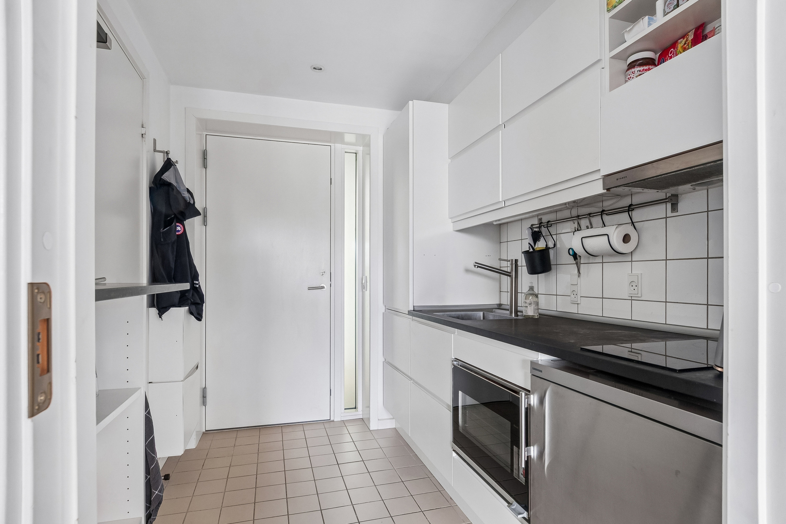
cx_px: 393
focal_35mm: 18
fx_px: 393
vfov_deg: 67.4
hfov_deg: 90.0
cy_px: 262
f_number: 10
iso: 200
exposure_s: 1/10
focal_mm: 12
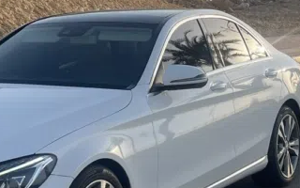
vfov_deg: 24.1
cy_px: 39
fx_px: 433
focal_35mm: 53
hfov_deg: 36.7
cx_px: 55
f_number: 1.6
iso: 32
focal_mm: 5.1
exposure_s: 1/3003
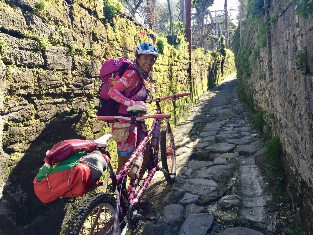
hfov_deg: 61.7
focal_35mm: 29
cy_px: 118
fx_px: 262
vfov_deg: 48.2
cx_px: 156
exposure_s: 1/359
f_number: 2.2
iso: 32
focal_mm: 4.15
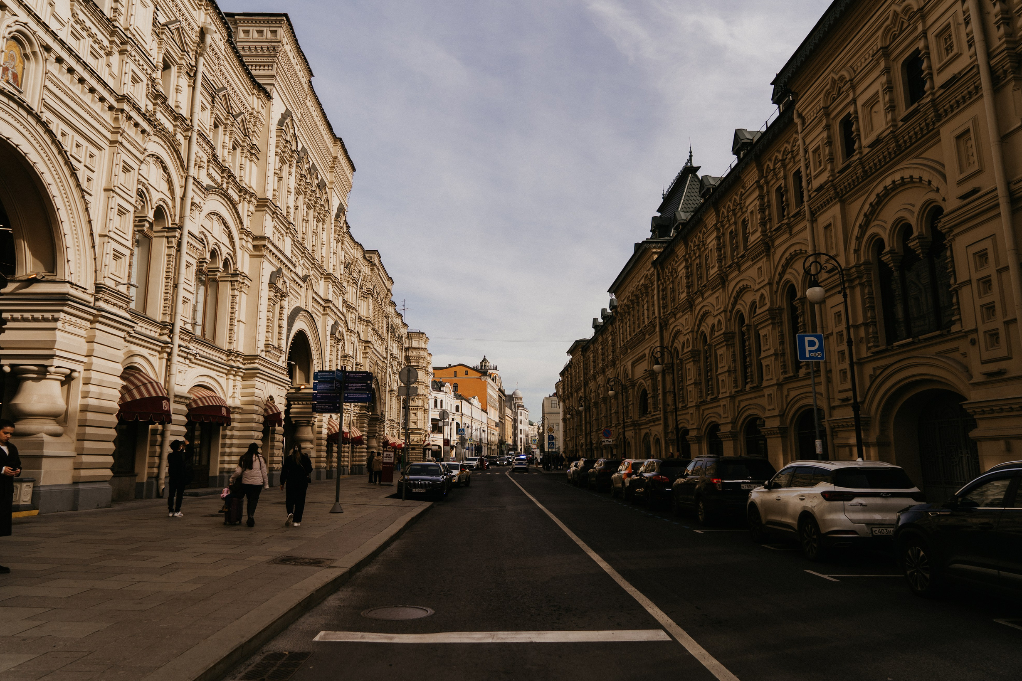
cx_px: 506
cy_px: 332
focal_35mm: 25
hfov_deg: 71.5
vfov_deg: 51.3
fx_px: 710
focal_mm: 24
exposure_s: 1/500
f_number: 4
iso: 100
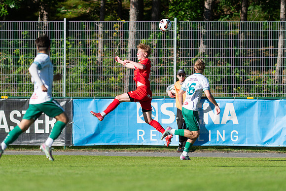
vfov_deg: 3.0
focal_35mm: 455
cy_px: 96
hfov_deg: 4.5
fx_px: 3619
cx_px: 143
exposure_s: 1/1600
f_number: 3.2
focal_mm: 300
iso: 100
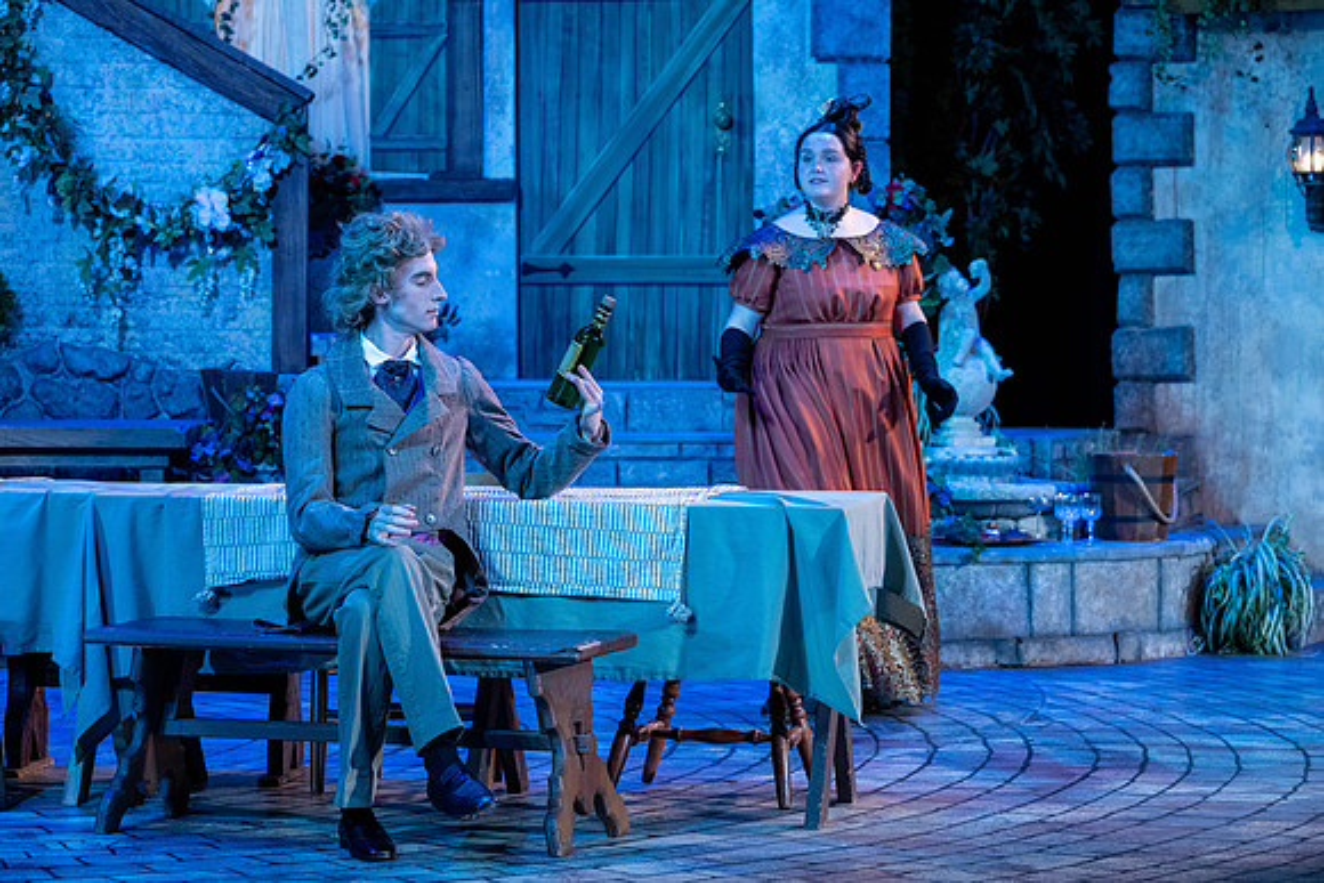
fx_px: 4046
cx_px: 662
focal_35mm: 110
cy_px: 442
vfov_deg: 12.5
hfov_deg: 18.6
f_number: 5
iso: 1250
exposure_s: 1/160
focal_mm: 110
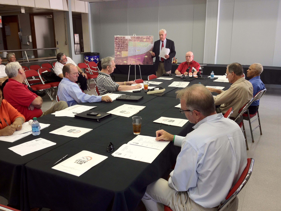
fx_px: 284
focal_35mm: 35
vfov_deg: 40.7
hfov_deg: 52.6
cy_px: 106
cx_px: 140
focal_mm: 4.28
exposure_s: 1/40
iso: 80
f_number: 2.4
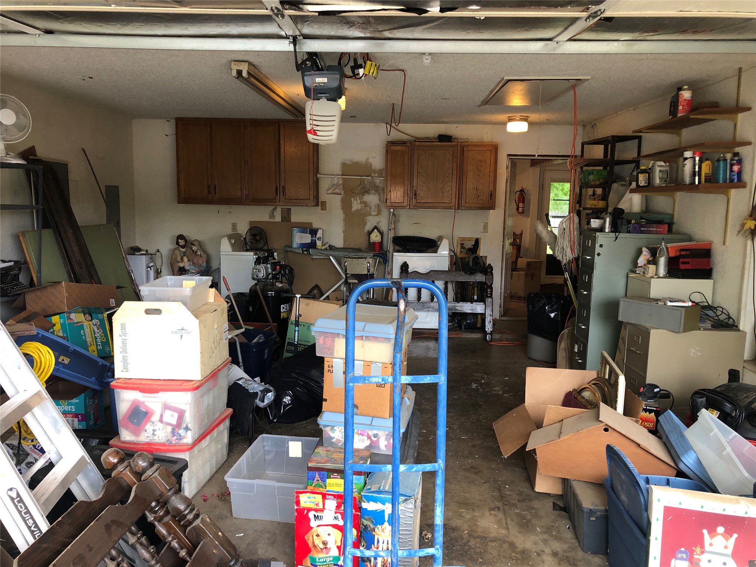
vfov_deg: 49.7
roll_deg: -0.8
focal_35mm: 28
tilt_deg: -7.0
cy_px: 284
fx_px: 612
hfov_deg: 63.4
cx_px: 378
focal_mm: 3.99
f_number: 1.8
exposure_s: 1/30
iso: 32
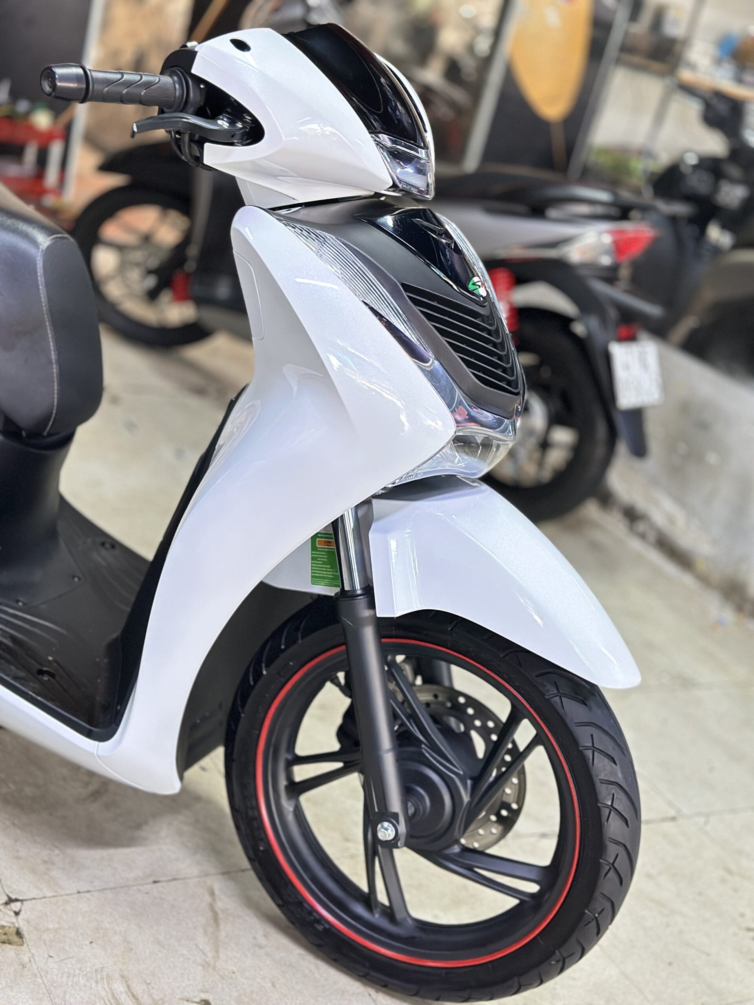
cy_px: 502
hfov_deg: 30.3
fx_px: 1394
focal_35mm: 48
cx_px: 377
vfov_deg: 39.7
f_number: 1.78
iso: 640
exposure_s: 1/33
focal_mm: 6.86
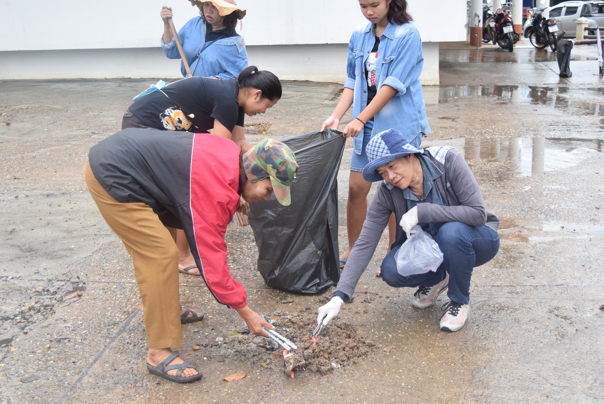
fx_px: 856
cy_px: 199
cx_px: 319
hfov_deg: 38.8
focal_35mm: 51
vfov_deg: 26.5
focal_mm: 26
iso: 800
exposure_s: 1/800
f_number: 4
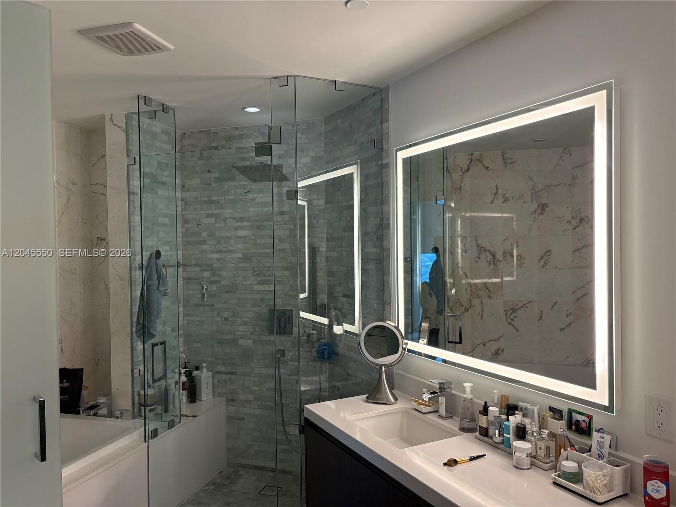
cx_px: 338
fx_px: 508
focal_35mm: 26
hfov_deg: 67.3
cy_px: 254
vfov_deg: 53.1
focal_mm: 5.96
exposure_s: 1/120
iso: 200
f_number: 1.6
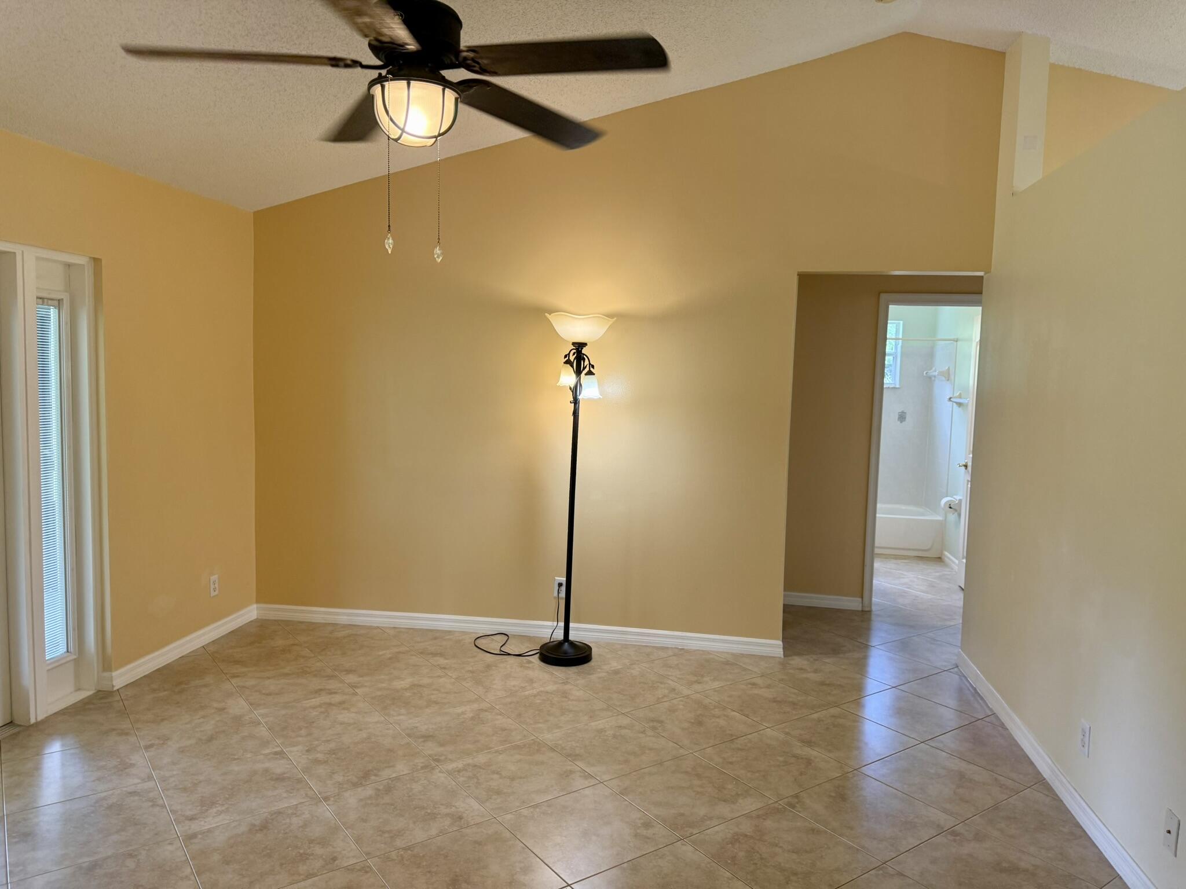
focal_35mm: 24
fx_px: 822
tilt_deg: -4.2
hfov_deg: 71.6
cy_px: 444
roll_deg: -2.1
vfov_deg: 56.8
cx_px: 593
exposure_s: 1/120
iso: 200
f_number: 1.78
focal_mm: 6.76
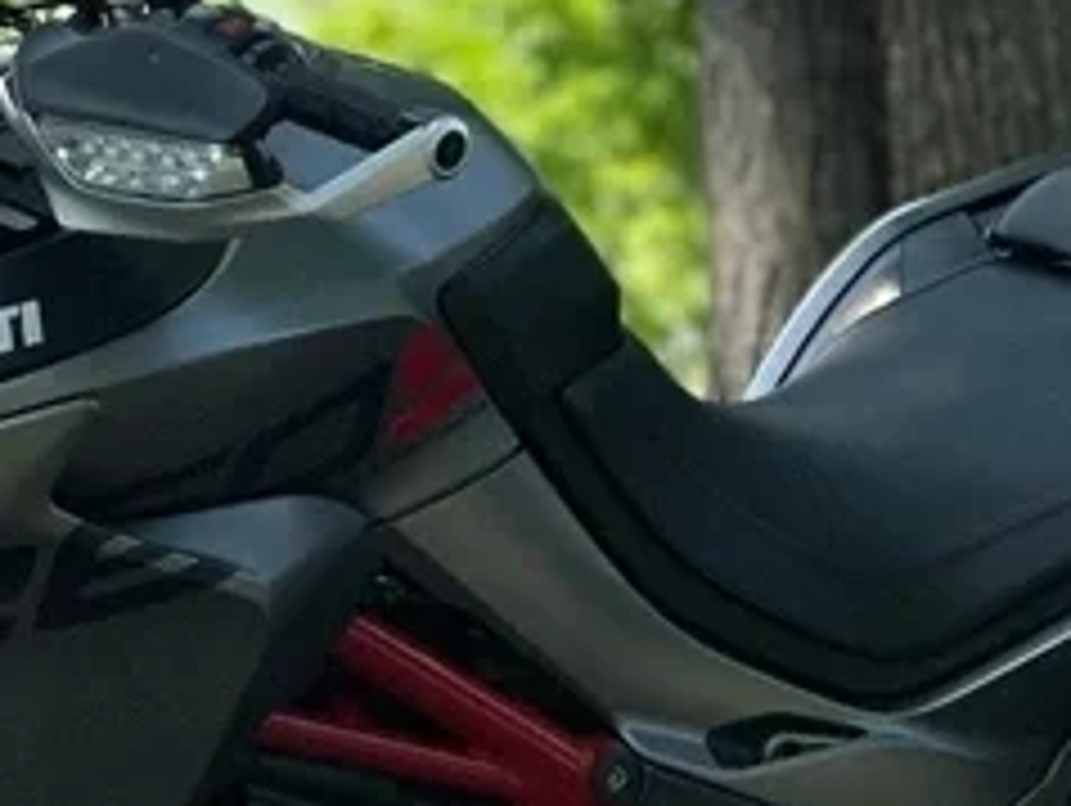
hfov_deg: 5.1
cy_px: 198
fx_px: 12017
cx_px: 234
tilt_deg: -2.7
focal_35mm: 388
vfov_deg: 3.8
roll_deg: +1.2
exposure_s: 1/347
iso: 32
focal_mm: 9
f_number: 2.8
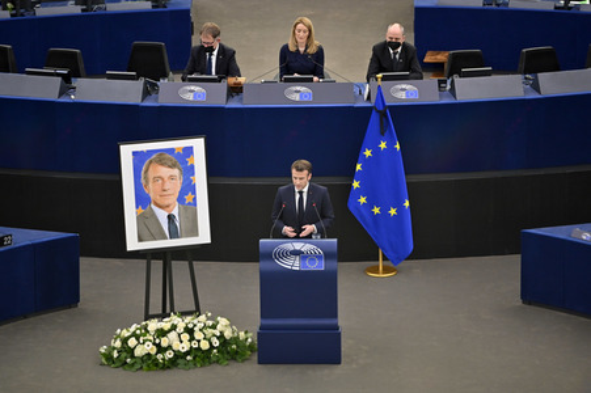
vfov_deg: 6.9
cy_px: 196
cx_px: 296
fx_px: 3281
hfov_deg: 10.3
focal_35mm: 200
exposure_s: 1/400
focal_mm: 200
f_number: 2.8
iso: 1250
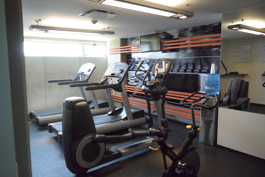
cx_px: 132
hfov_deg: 67.4
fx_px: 199
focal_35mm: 27
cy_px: 88
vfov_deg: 47.9
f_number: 3.5
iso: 12800
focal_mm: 18
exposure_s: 1/1000
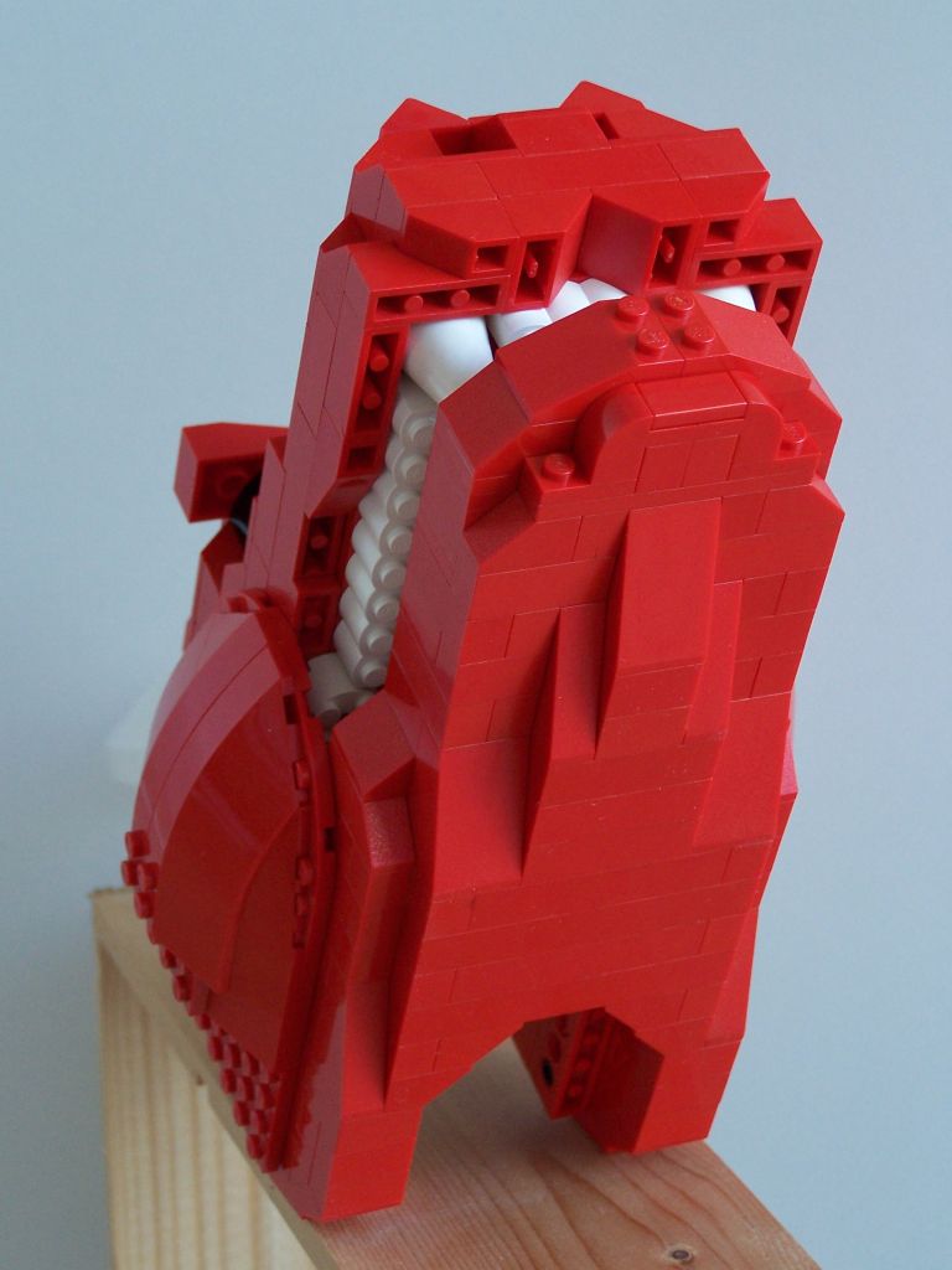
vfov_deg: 20.9
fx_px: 3447
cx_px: 476
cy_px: 635
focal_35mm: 94
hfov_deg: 15.7
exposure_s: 1/30
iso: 140
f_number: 3.2
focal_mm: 15.6
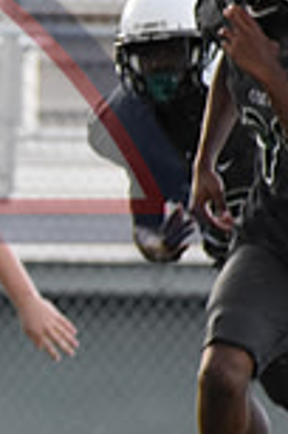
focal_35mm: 1700
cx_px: -404
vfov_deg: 1.2
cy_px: 356
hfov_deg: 0.8
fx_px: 20491
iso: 1800
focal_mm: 300
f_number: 6.3
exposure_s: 1/500
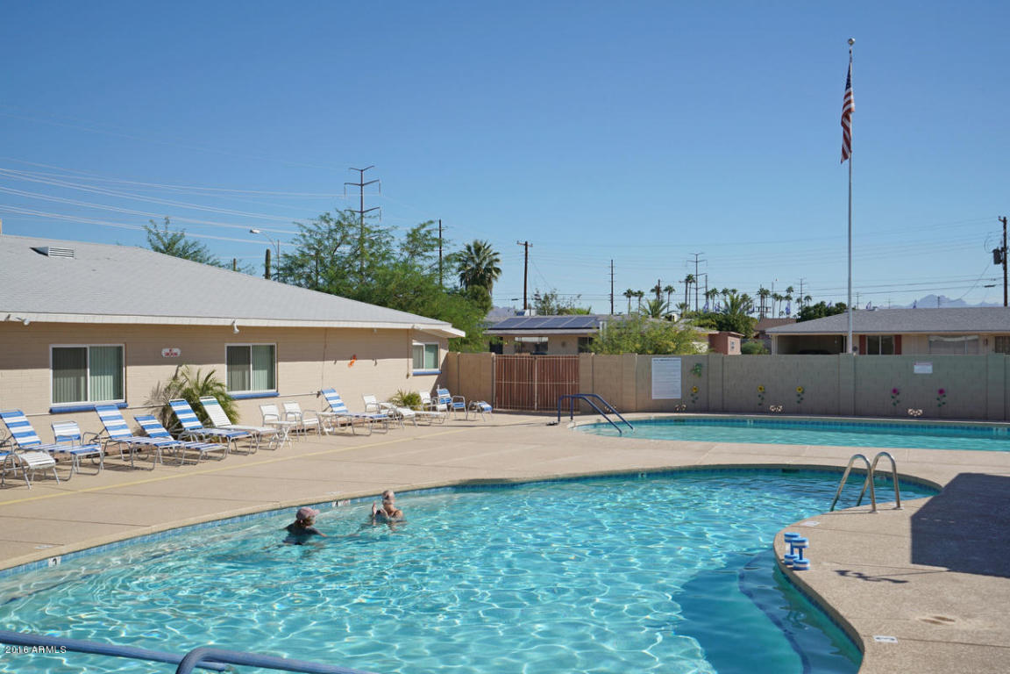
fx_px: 982
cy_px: 337
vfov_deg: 37.9
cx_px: 505
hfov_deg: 54.4
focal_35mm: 35
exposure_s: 1/160
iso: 100
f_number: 14
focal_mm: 35
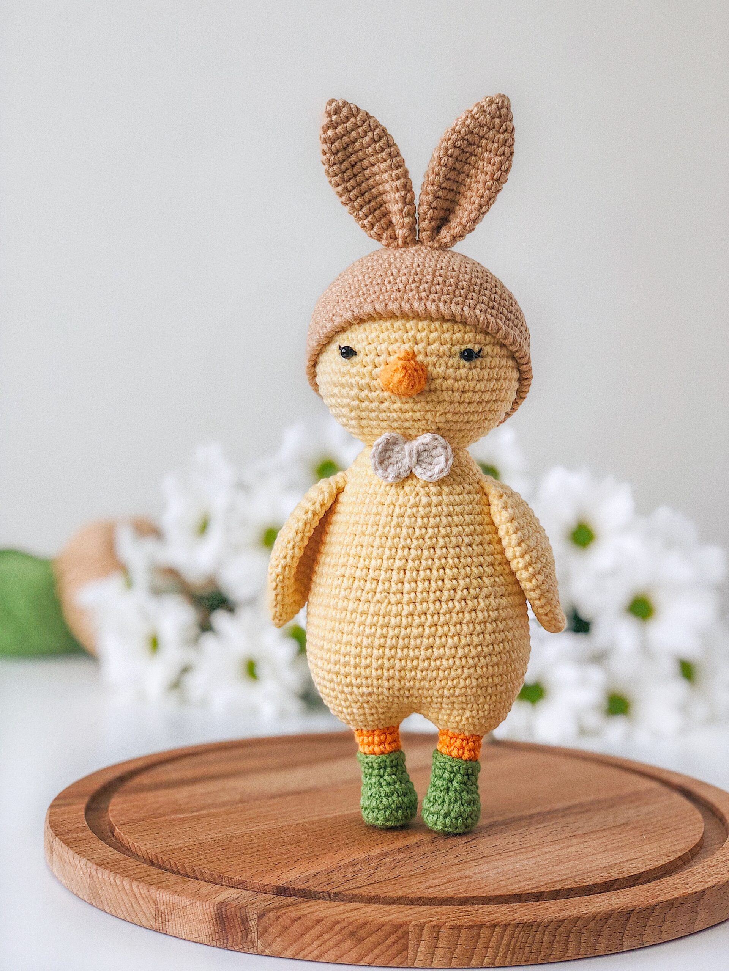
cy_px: 486
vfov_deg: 36.8
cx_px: 364
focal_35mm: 52
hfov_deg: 28.0
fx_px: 1460
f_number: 2.4
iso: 16
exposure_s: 1/60
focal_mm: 6
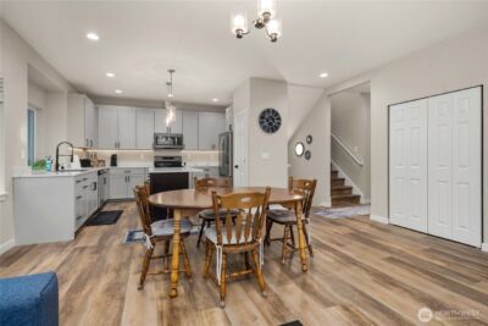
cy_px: 163
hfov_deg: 96.7
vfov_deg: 73.8
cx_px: 244
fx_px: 217
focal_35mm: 16
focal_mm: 16
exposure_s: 1/60
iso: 250
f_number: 7.1
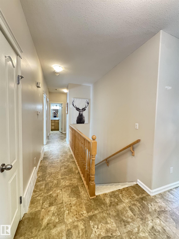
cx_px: 90
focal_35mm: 14
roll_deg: -0.8
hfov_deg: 85.7
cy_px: 120
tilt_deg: -3.9
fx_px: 97
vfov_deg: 102.1
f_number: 2.2
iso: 640
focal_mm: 2.22
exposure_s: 1/60
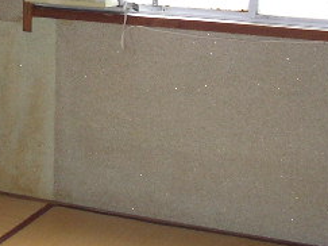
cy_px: -23
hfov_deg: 18.6
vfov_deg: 14.4
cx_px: -65
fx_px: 947
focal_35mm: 100
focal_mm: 5.8
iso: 100
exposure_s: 1/39.7
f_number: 2.9
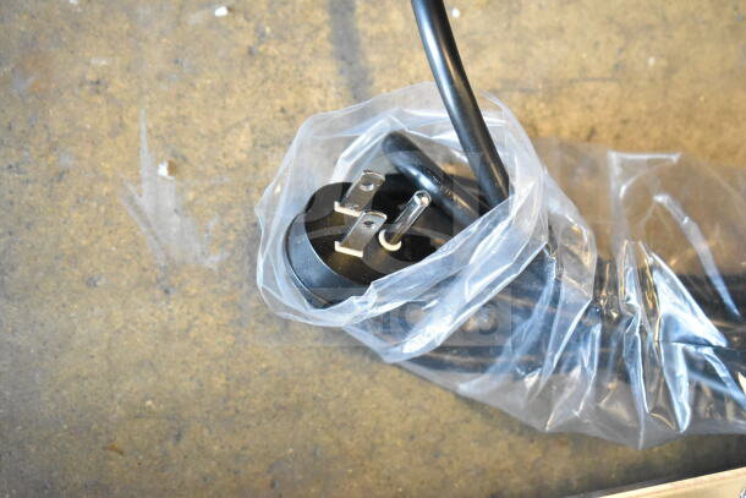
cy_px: 249
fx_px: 1710
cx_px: 373
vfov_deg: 16.6
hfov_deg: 24.6
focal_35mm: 82
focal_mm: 55
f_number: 5.6
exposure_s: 1/100
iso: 10000
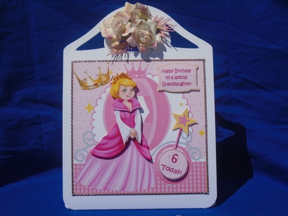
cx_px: 144
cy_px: 108
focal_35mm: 68
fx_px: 565
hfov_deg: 28.6
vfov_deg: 21.6
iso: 100
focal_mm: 12
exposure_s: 1/250
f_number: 13.8
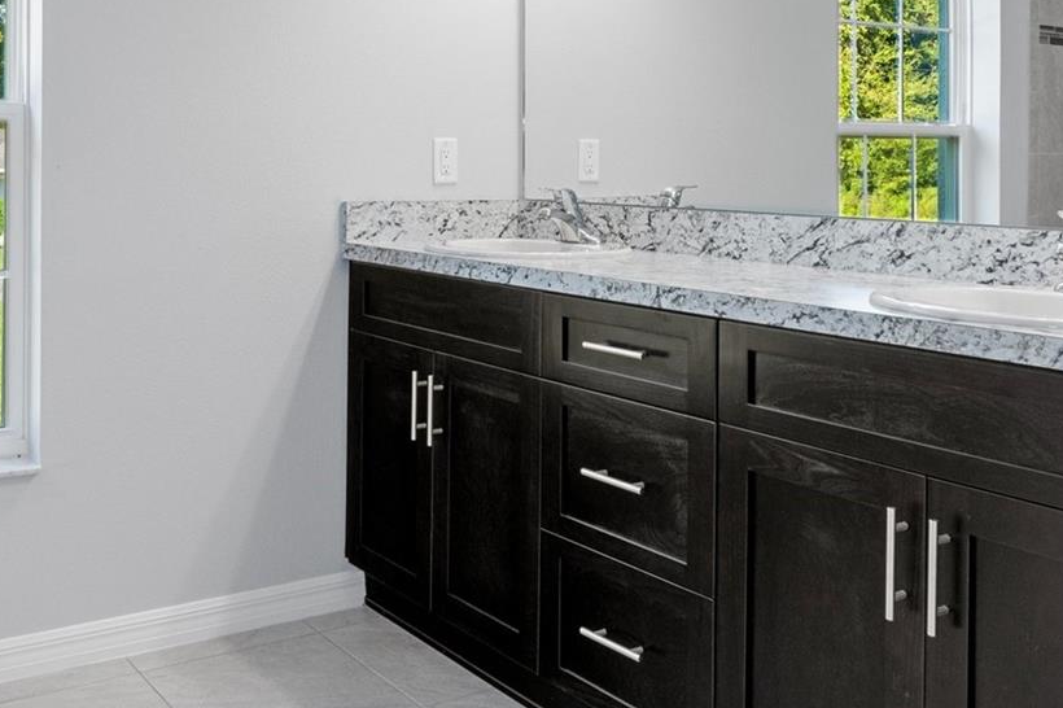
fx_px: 1210
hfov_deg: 46.8
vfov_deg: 31.9
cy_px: 165
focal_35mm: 41
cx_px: 375
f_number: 8
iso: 320
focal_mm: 14
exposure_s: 1/8
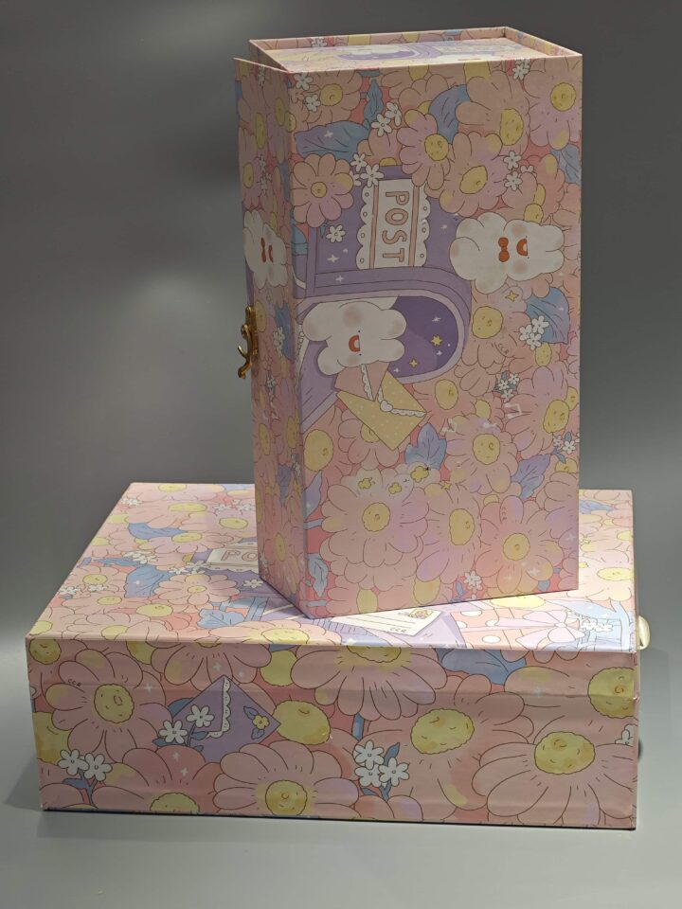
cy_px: 454
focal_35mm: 75
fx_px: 1970
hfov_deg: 19.6
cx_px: 341
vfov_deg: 26.0
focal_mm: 10.1
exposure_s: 1/100
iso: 100
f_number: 2
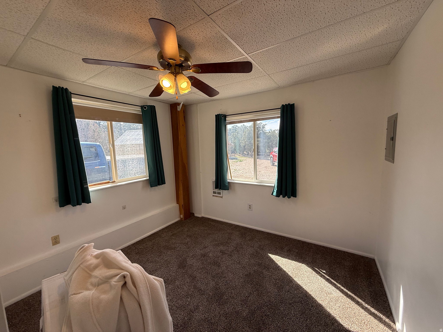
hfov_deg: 102.1
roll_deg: +1.9
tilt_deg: -5.8
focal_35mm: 14
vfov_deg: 85.7
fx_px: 179
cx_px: 222
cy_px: 166
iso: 64
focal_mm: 2.22
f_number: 2.2
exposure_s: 1/321
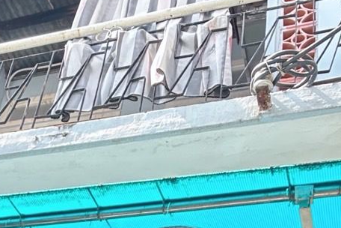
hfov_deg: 28.3
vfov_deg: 18.1
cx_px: 73
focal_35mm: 70
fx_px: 663
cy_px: 302
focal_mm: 2.69
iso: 64
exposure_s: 1/121
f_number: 1.9
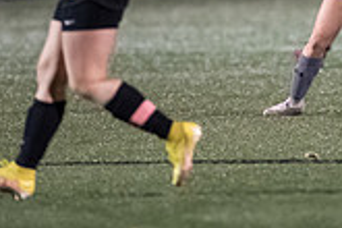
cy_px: -26
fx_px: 10031
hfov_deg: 2.0
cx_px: 330
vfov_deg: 1.3
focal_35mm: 1056
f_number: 2.8
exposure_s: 1/1000
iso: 8000
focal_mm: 300
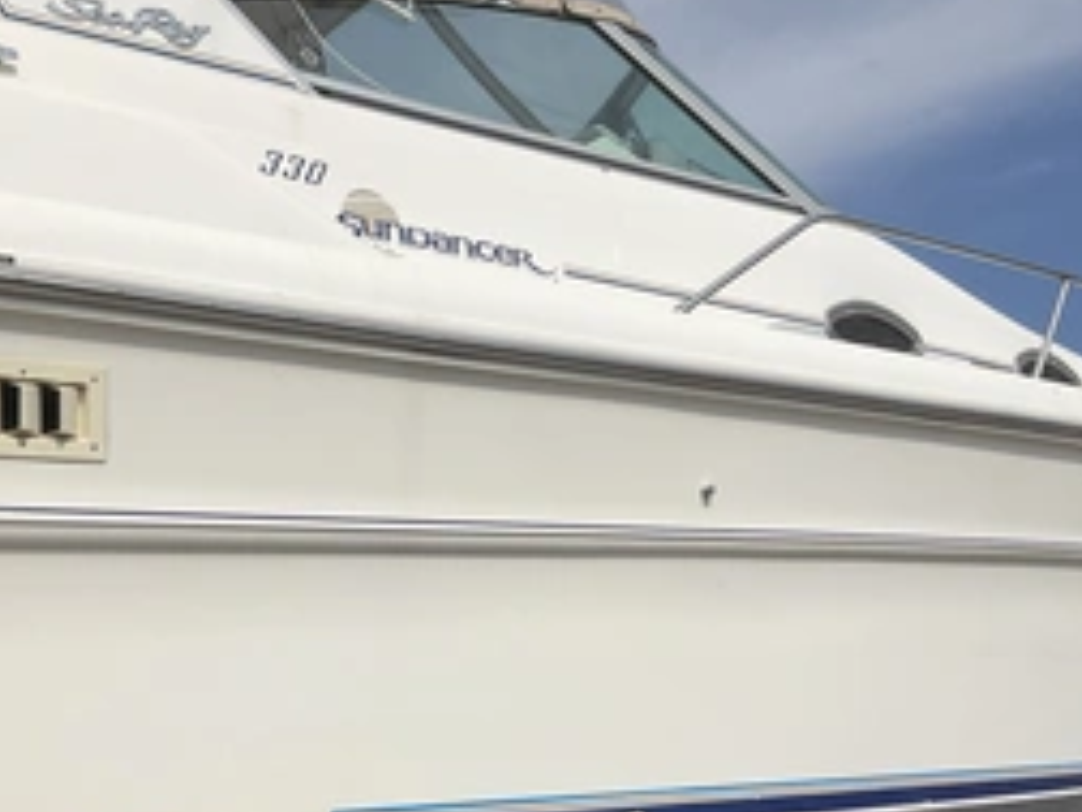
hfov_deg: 41.2
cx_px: 545
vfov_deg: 30.9
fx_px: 1438
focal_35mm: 46
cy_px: 614
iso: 25
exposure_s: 1/5814
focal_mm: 3
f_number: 1.8
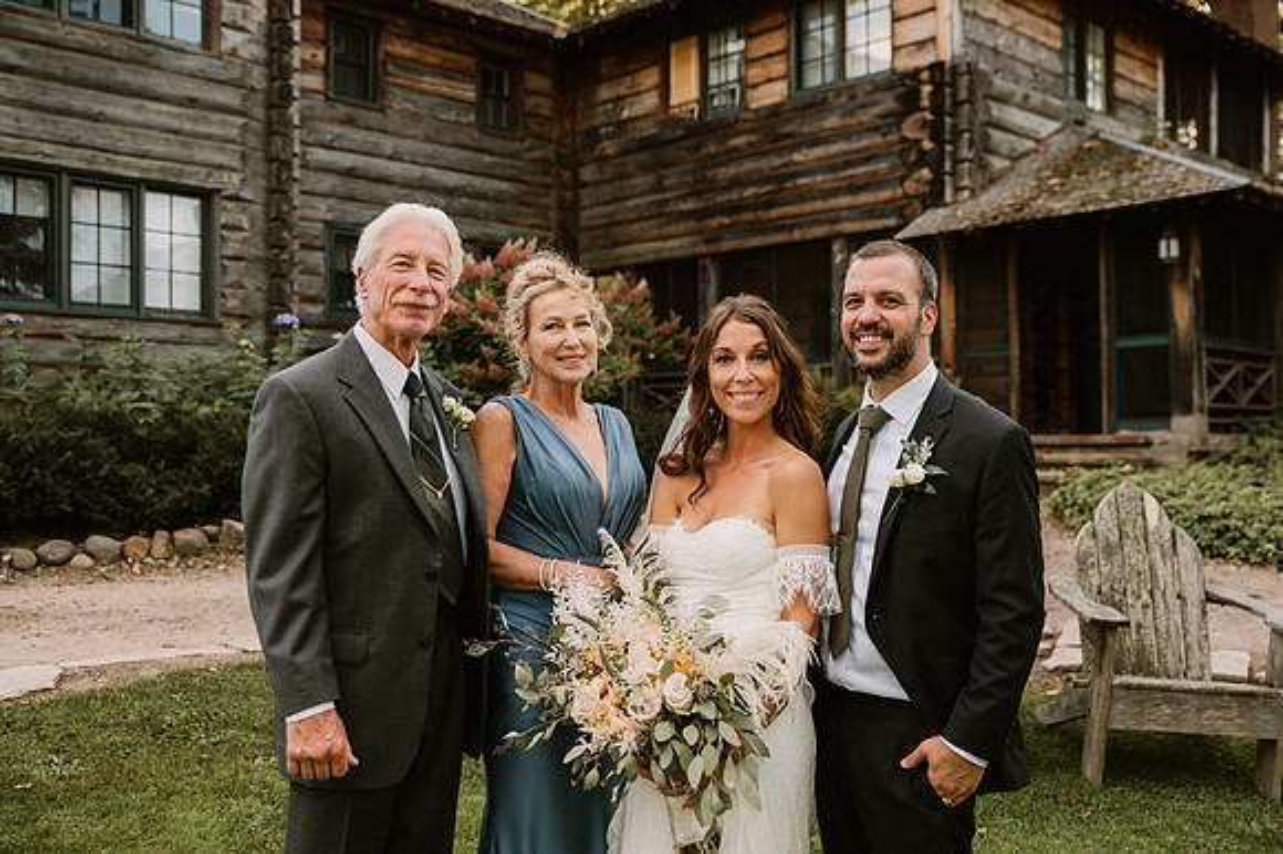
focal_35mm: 37
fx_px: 1318
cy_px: 436
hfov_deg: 51.9
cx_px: 638
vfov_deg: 35.9
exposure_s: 1/320
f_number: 2.8
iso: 250
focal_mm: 36
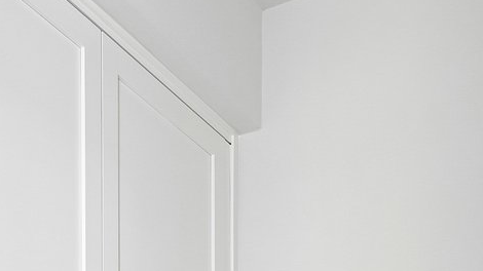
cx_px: 72
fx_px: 935
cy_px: 590
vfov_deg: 13.4
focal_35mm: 73
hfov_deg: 28.1
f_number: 8
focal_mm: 16
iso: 400
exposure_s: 1/1.67
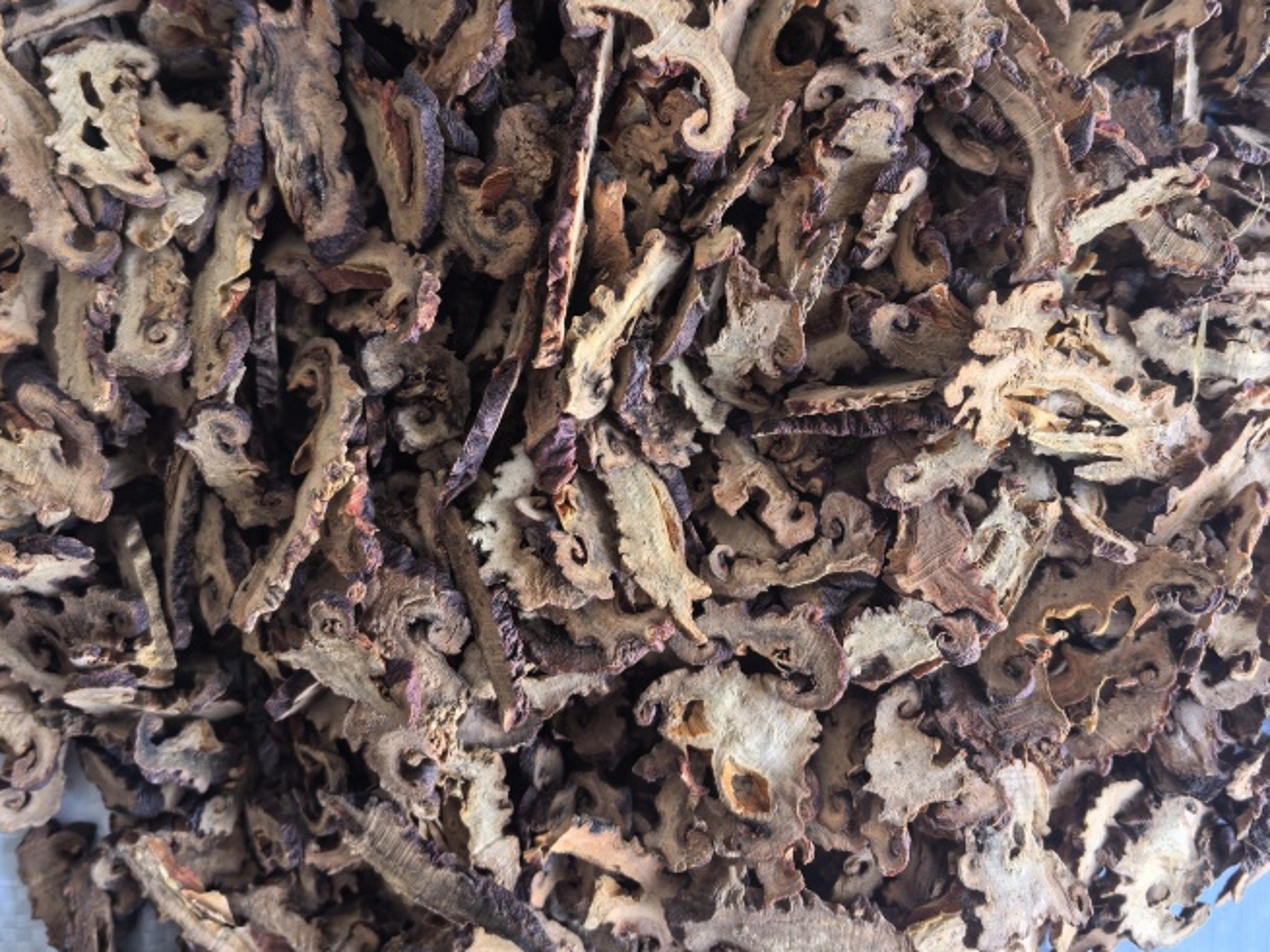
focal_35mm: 33
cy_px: 390
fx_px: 1210
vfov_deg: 42.8
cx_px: 710
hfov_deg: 55.2
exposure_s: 1/100
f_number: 2
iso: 100
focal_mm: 5.75
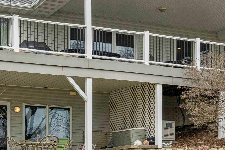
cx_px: 105
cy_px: 35
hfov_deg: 21.2
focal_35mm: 96
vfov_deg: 14.2
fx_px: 600
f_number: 9
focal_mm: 29
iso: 400
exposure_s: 1/640
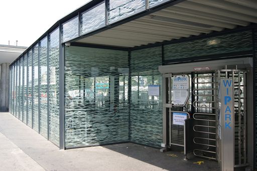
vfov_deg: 36.8
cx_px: 128
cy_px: 86
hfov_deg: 53.1
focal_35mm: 36
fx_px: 257
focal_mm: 24
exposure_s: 1/60
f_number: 7.1
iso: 100
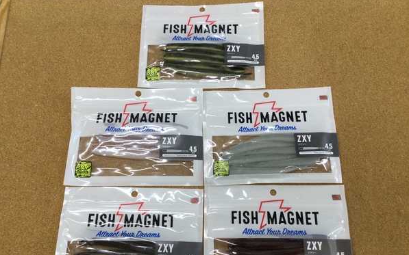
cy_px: 150
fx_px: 368
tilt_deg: -73.9
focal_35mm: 33
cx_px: 204
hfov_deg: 58.1
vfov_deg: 38.2
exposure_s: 1/40
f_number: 2.4
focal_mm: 3.3
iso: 25
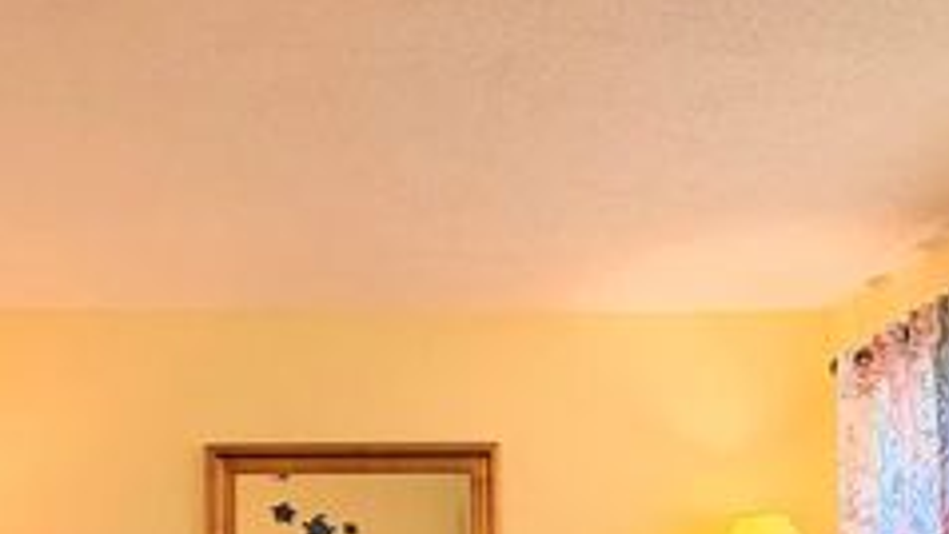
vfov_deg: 26.7
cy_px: 590
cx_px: 375
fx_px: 1032
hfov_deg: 49.1
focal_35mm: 41
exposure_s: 1/60
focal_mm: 2.22
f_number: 2.2
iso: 320
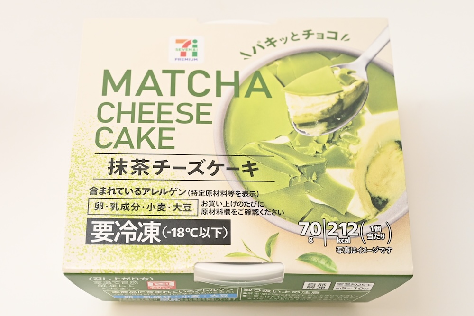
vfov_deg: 22.6
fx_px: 790
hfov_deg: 33.4
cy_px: 158
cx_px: 237
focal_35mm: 60
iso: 6400
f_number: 10
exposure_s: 1/160
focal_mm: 60
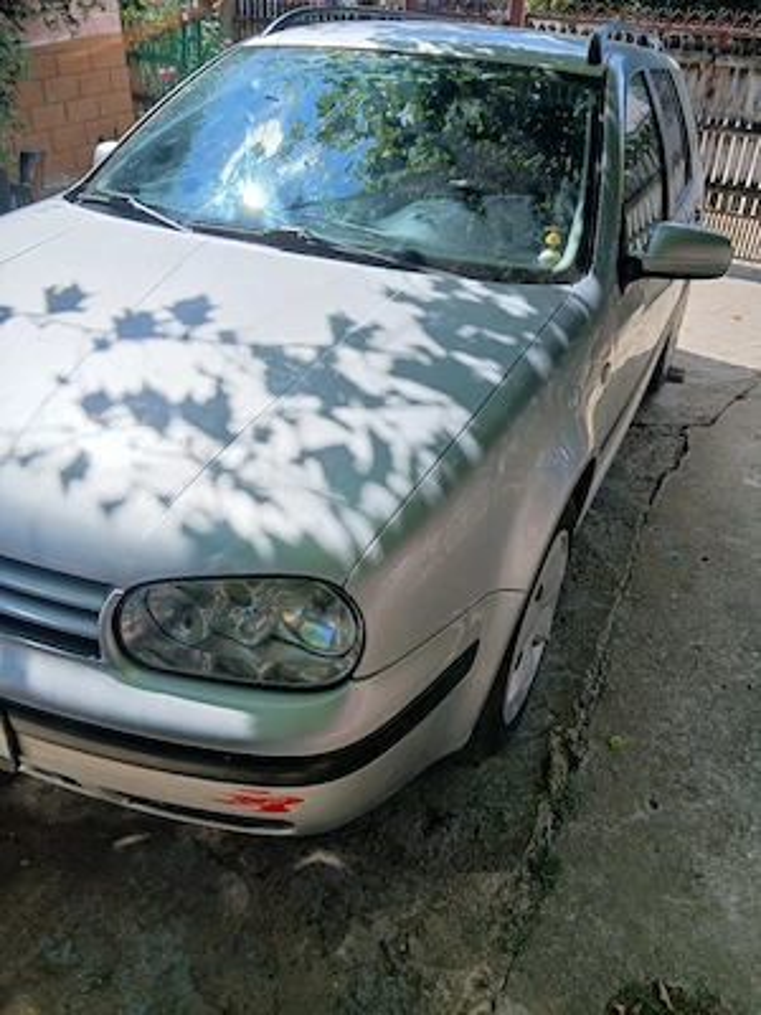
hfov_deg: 53.1
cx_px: 380
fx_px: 762
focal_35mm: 26
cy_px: 508
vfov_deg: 67.3
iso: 20
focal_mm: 3.98
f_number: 1.8
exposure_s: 1/294
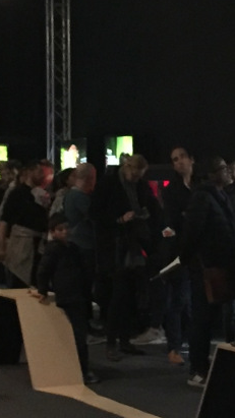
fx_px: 1363
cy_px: 190
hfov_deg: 9.8
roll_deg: -0.6
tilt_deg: -1.2
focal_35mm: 123
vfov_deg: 17.4
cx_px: 181
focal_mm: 4.15
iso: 640
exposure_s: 1/17
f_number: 2.2
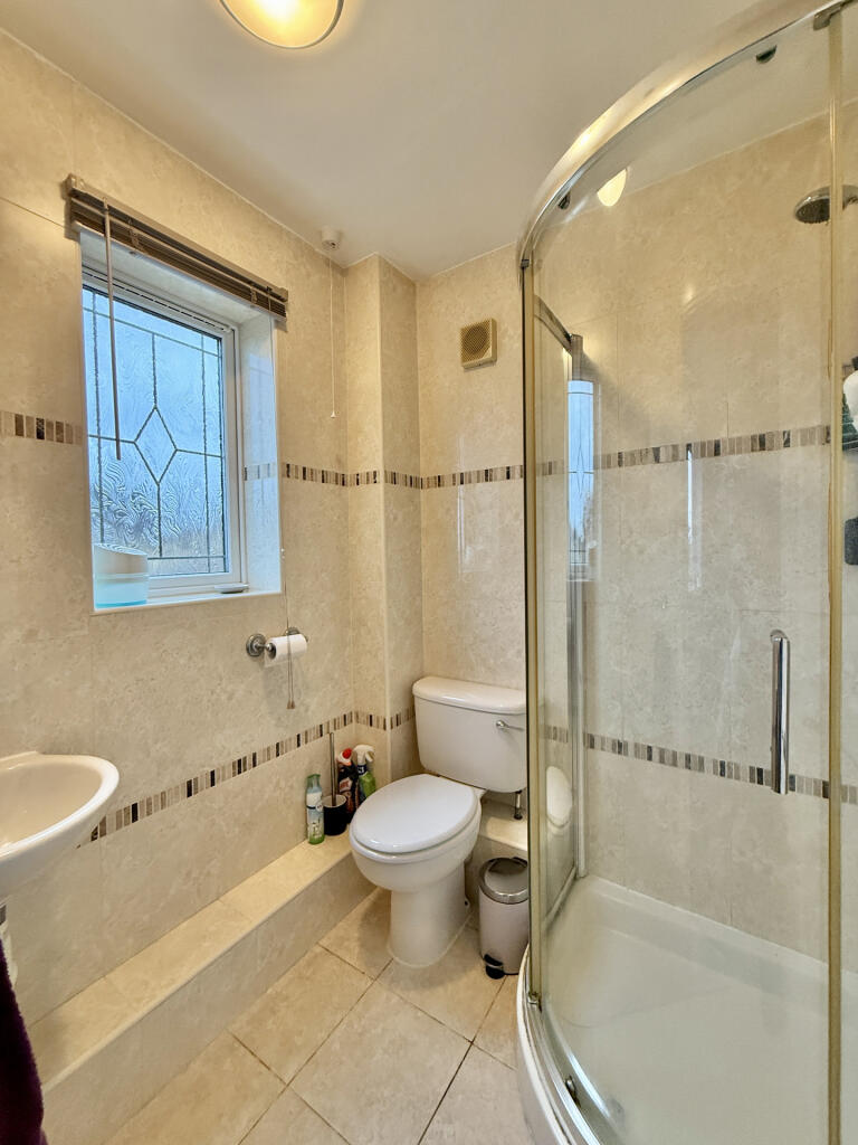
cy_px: 572
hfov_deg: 85.7
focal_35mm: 14
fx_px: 463
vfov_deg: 102.1
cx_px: 429
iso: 250
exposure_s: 1/50
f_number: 2.2
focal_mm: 2.22
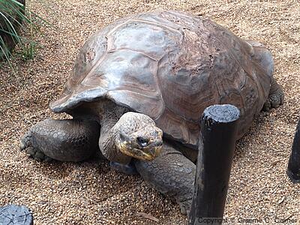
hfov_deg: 52.6
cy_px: 112
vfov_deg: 40.7
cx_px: 150
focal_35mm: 35
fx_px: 303
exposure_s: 1/154
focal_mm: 4.28
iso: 64
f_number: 2.4
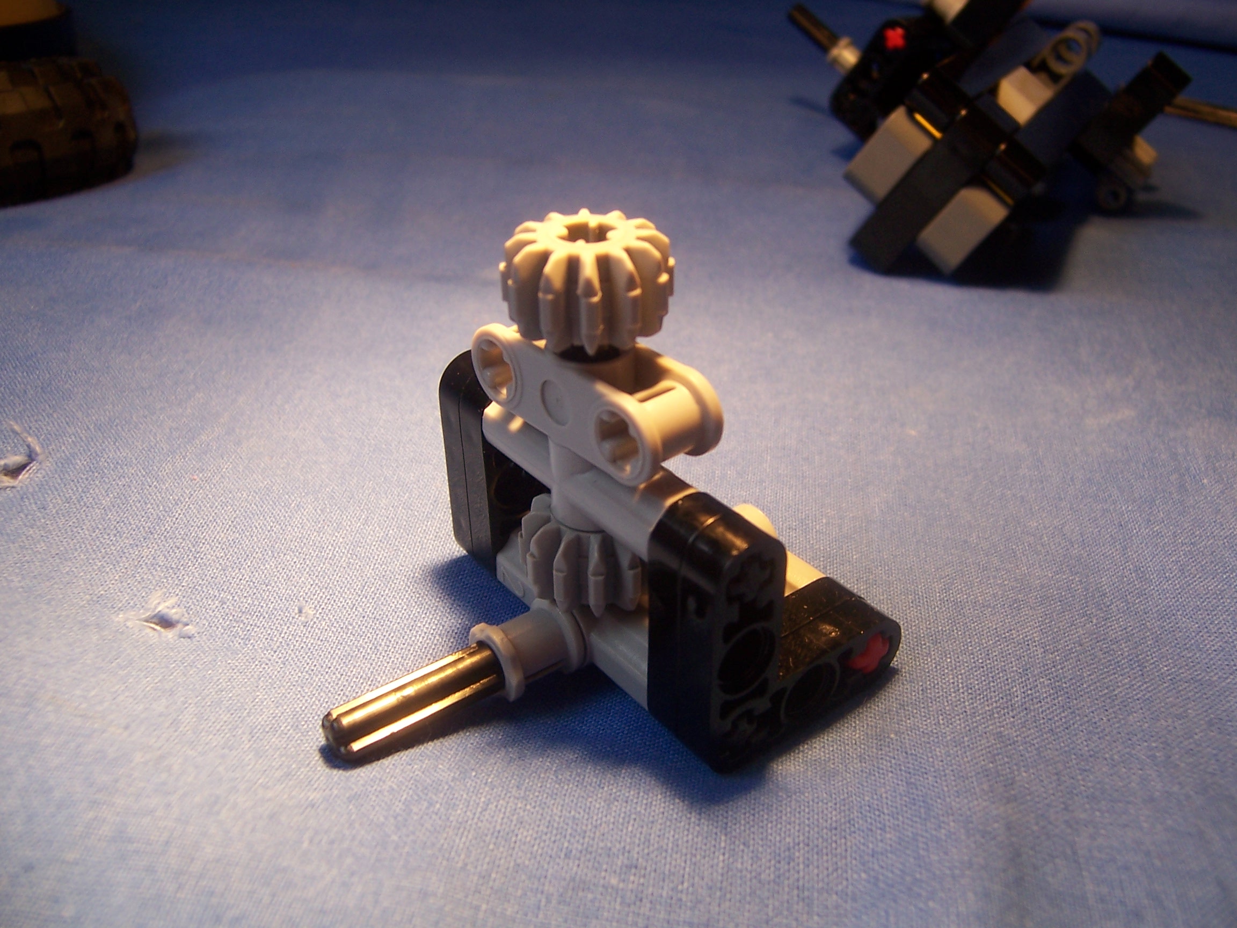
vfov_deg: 42.9
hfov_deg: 55.4
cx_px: 618
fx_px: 1179
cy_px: 464
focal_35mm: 33
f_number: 3.4
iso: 80
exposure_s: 1/90
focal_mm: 5.5
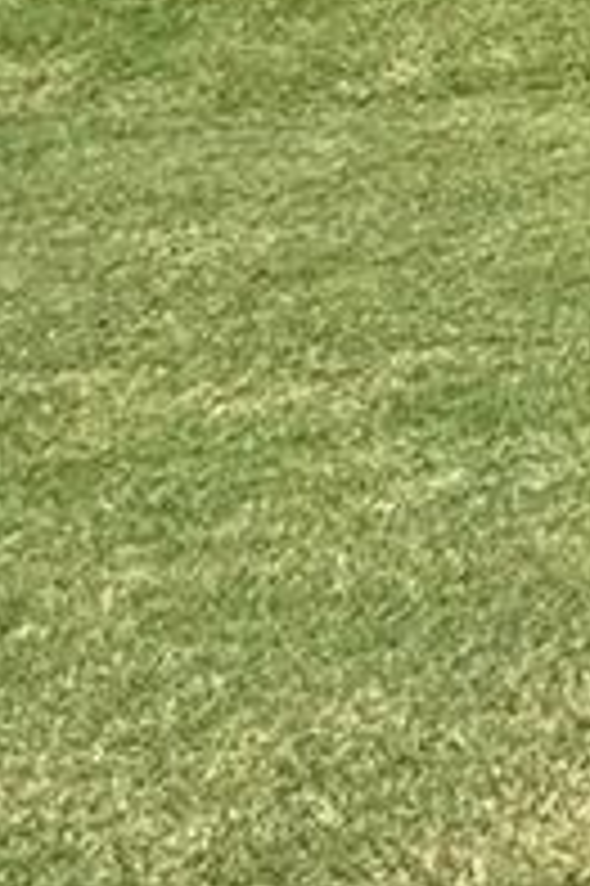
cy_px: -380
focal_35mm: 101
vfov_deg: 18.3
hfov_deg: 8.6
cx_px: 2184
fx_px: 2487
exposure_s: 1/980
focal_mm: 2.22
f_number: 2.2
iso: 50
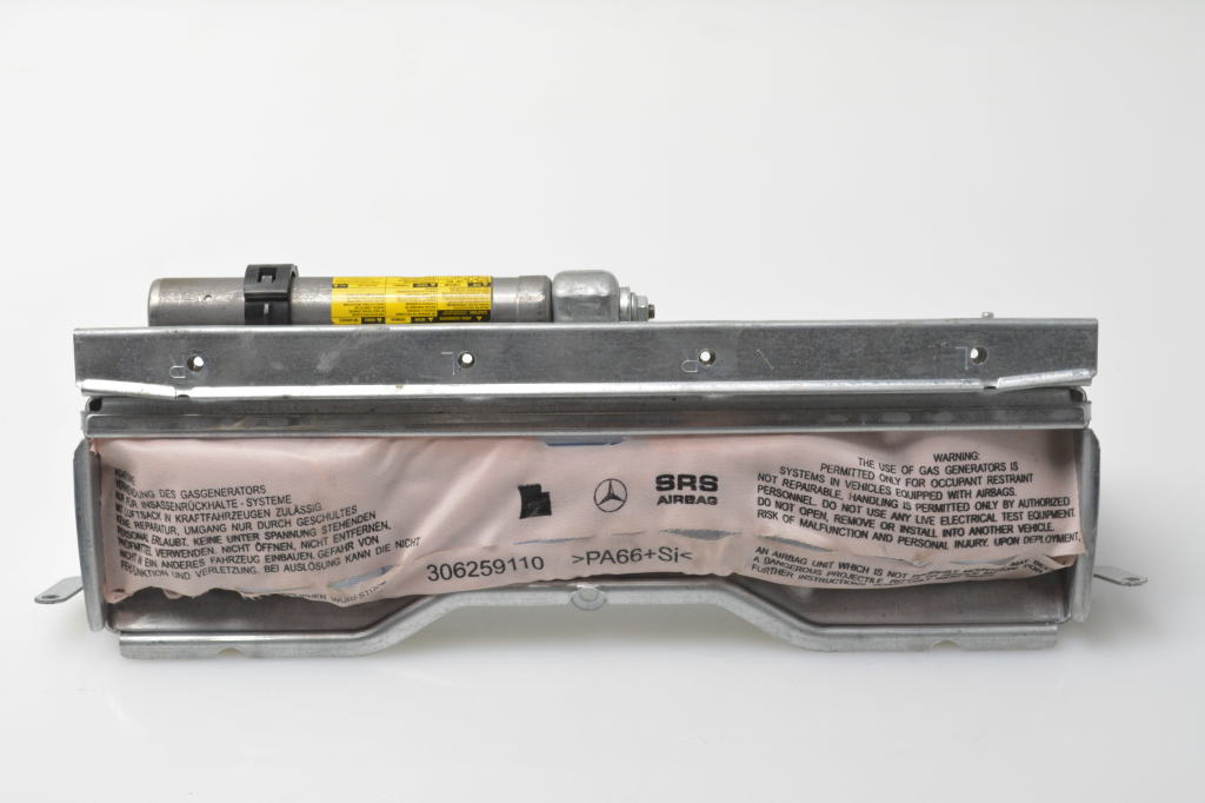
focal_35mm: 66
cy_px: 402
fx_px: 2208
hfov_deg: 30.5
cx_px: 602
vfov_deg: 20.6
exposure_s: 1/320
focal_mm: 44
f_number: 7.1
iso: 2000
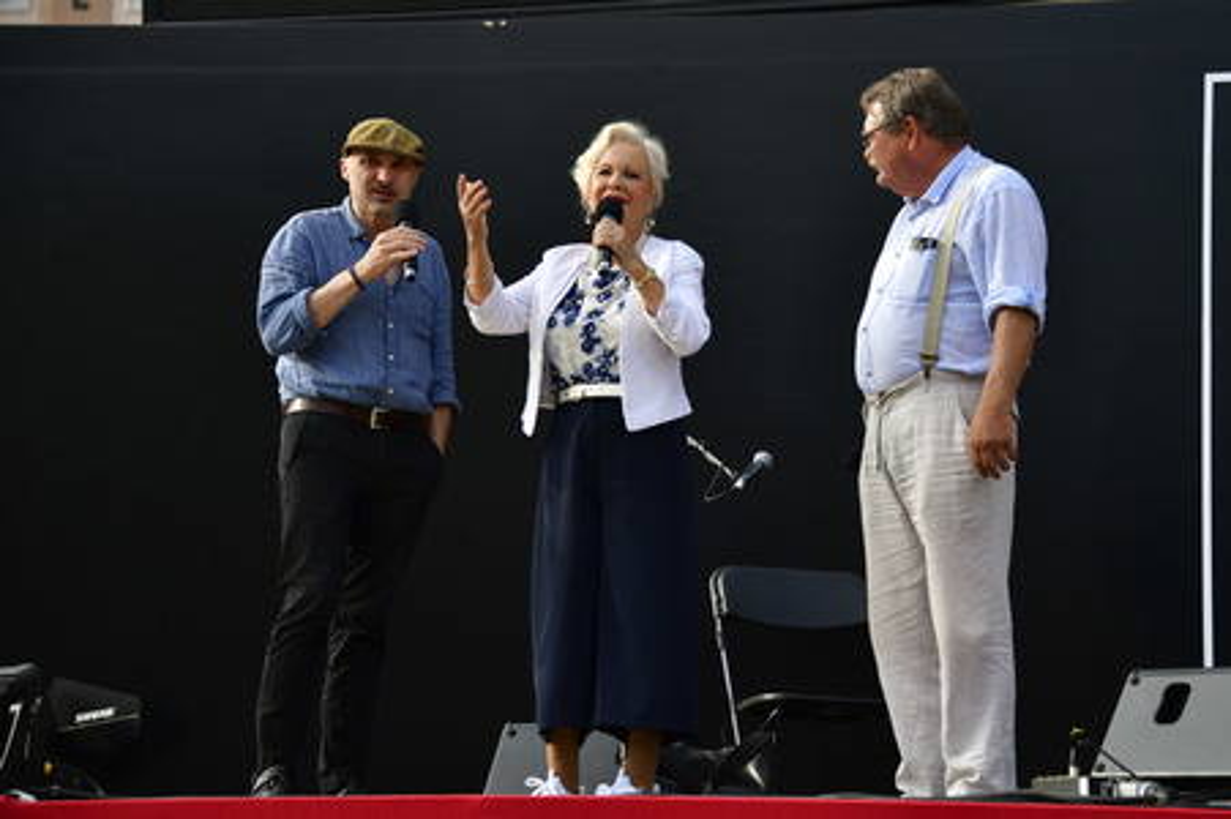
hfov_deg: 19.5
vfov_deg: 13.0
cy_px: 410
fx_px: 3588
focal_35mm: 105
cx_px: 616
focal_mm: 105
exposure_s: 1/640
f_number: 5.6
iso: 200
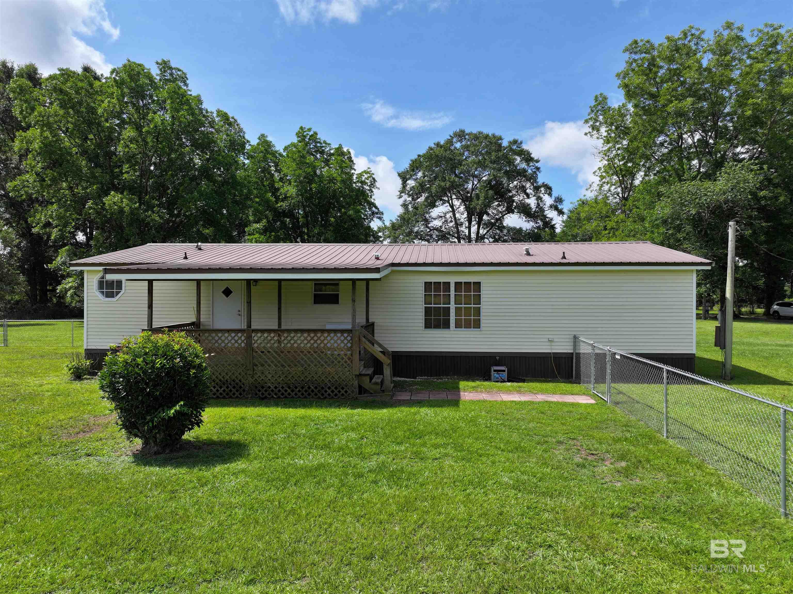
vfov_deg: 56.8
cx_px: 396
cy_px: 297
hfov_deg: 71.6
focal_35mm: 24
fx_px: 550
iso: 100
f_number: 2.8
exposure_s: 1/2000
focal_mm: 12.29
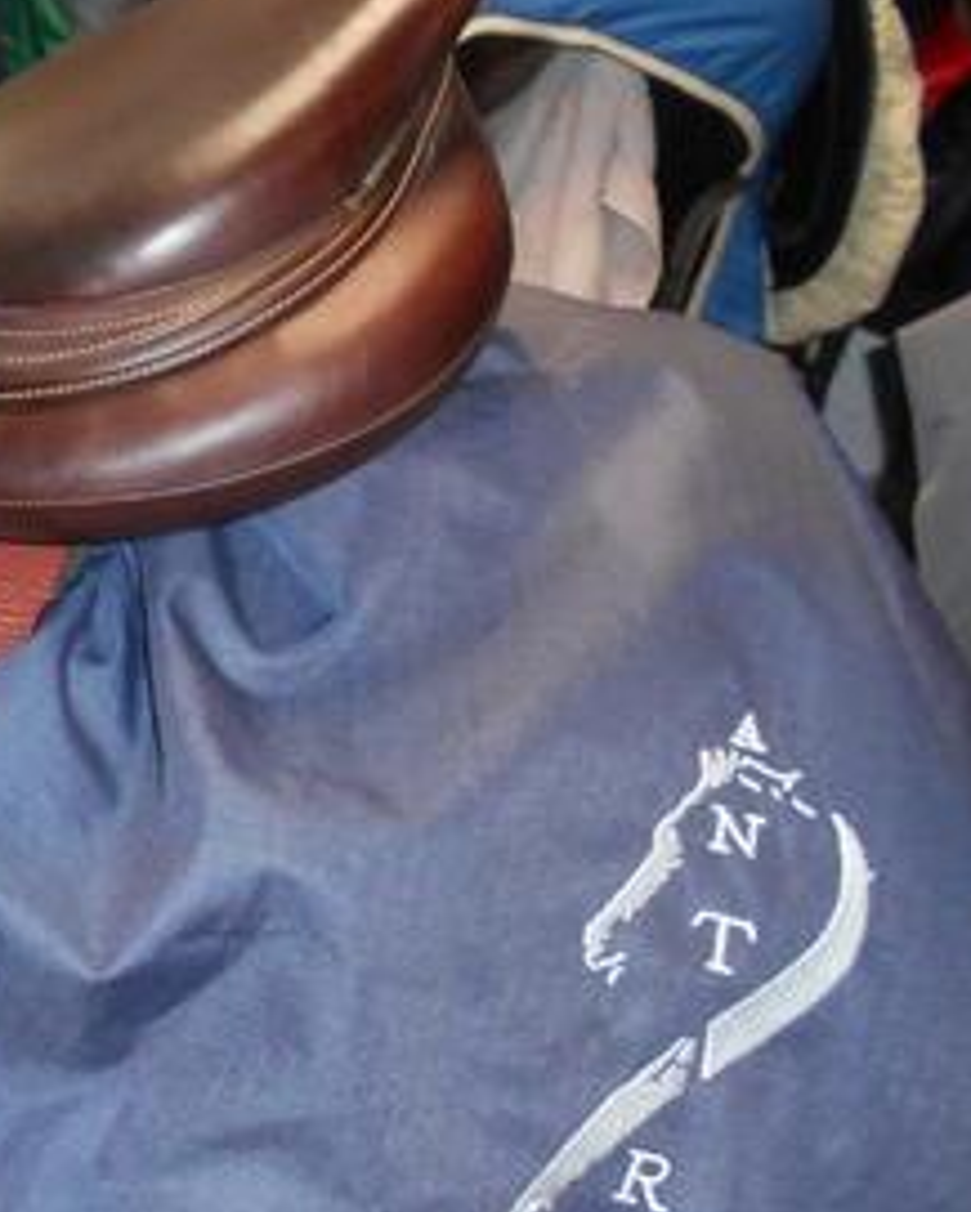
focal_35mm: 60
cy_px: 751
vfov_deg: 31.3
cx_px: -349
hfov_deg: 22.3
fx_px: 2154
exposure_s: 1/25
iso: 220
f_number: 3.2
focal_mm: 4.6
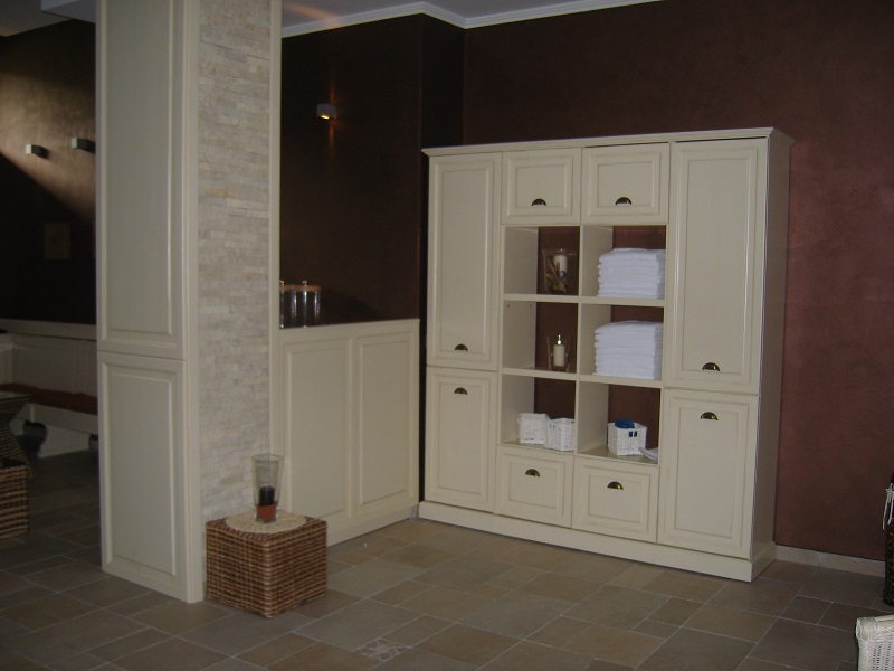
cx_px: 447
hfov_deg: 54.0
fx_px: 878
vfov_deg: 41.8
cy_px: 336
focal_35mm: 34
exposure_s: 1/40
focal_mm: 7.3
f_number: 2.8
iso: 125
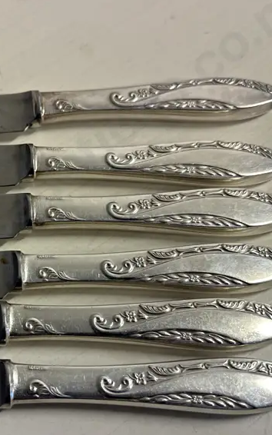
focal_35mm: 46
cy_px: 230
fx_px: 545
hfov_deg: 26.3
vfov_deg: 43.5
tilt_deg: -64.6
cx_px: -11
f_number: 1.78
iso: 160
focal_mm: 6.86
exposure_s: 1/100
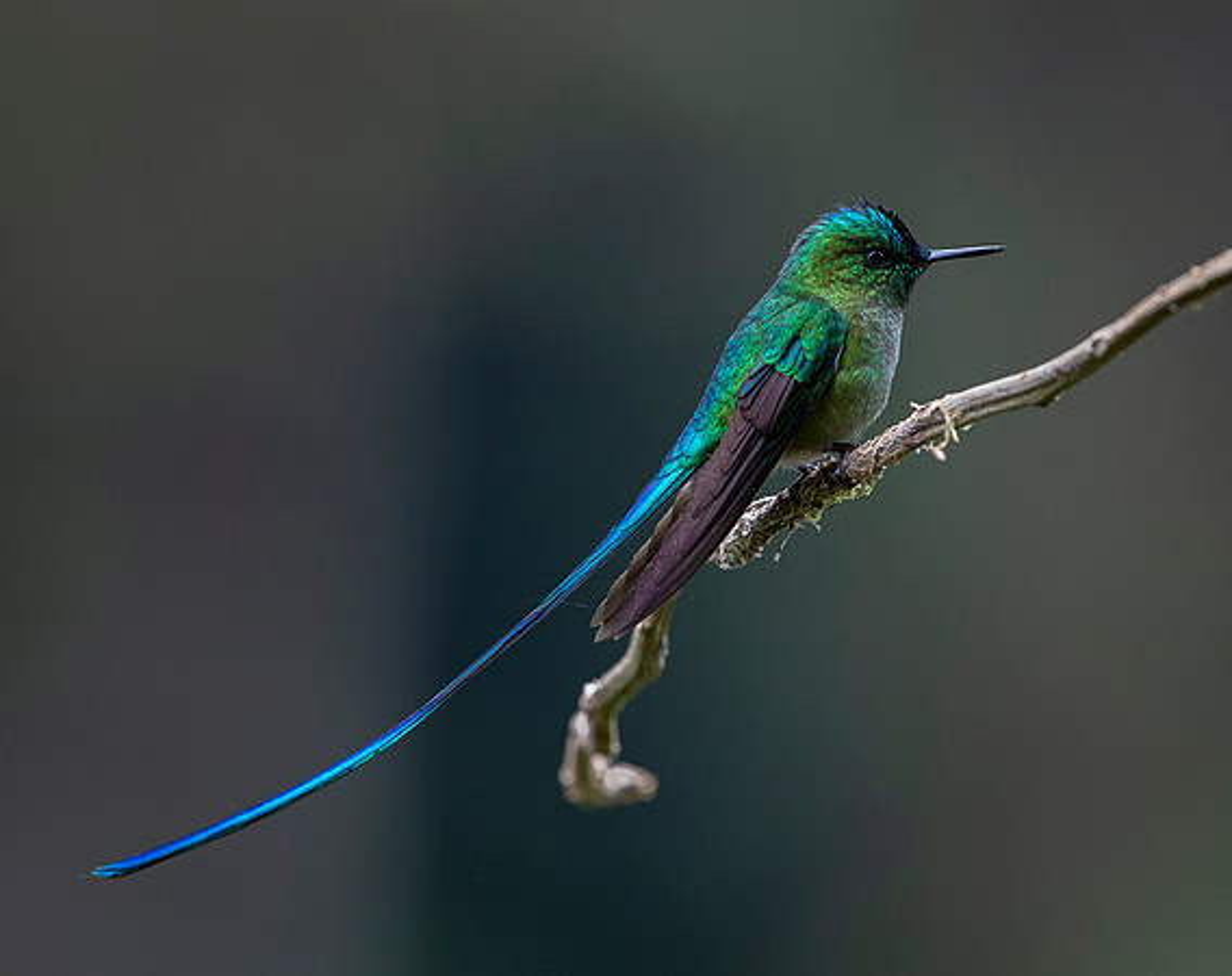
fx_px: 24949
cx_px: 548
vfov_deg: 2.2
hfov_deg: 2.8
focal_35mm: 687
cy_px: 453
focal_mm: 500
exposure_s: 1/1000
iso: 2500
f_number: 5.6
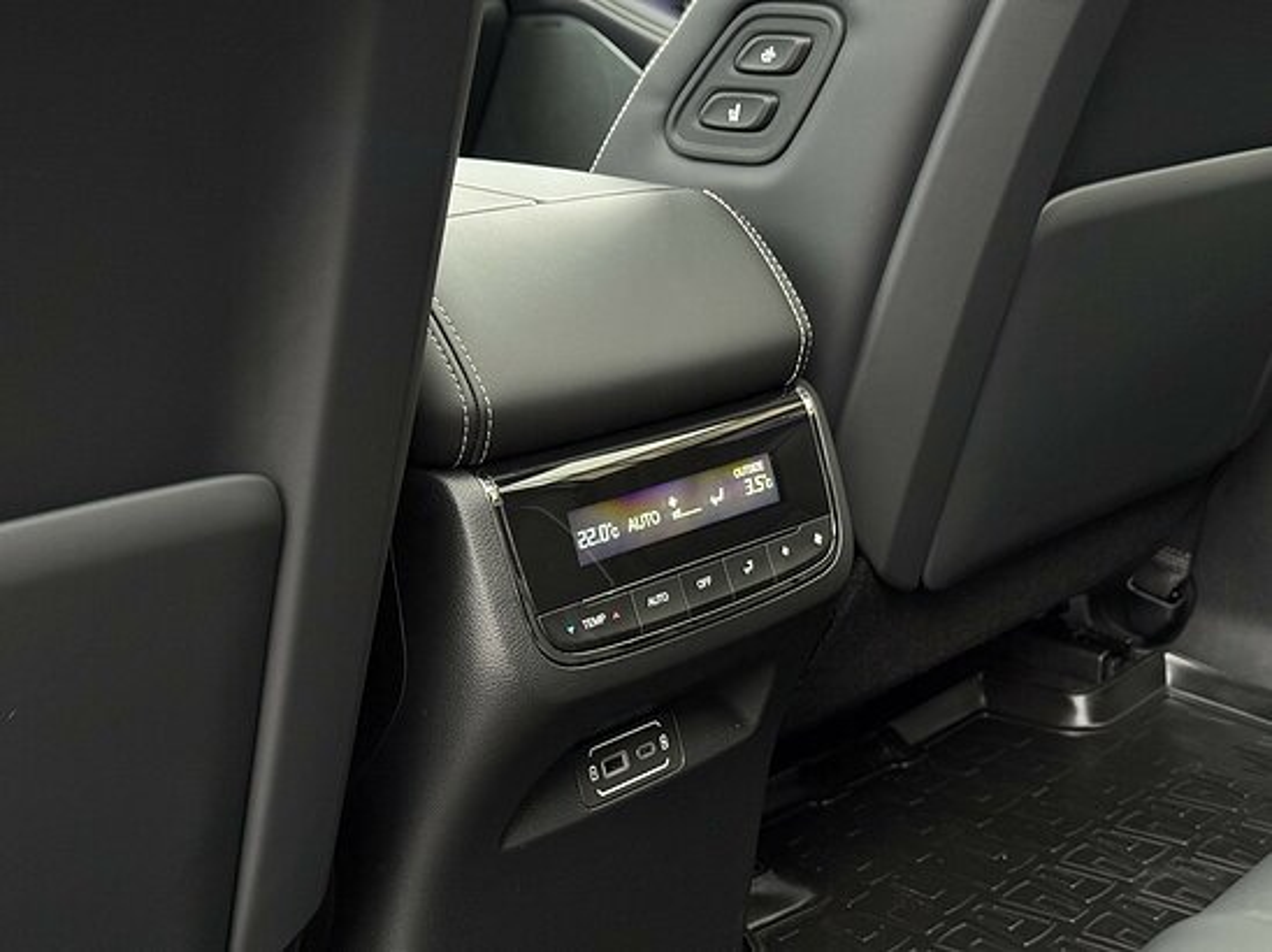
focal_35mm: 48
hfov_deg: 39.7
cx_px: 636
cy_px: 476
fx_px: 1762
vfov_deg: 30.2
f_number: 1.78
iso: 800
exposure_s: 1/25
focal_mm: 6.76
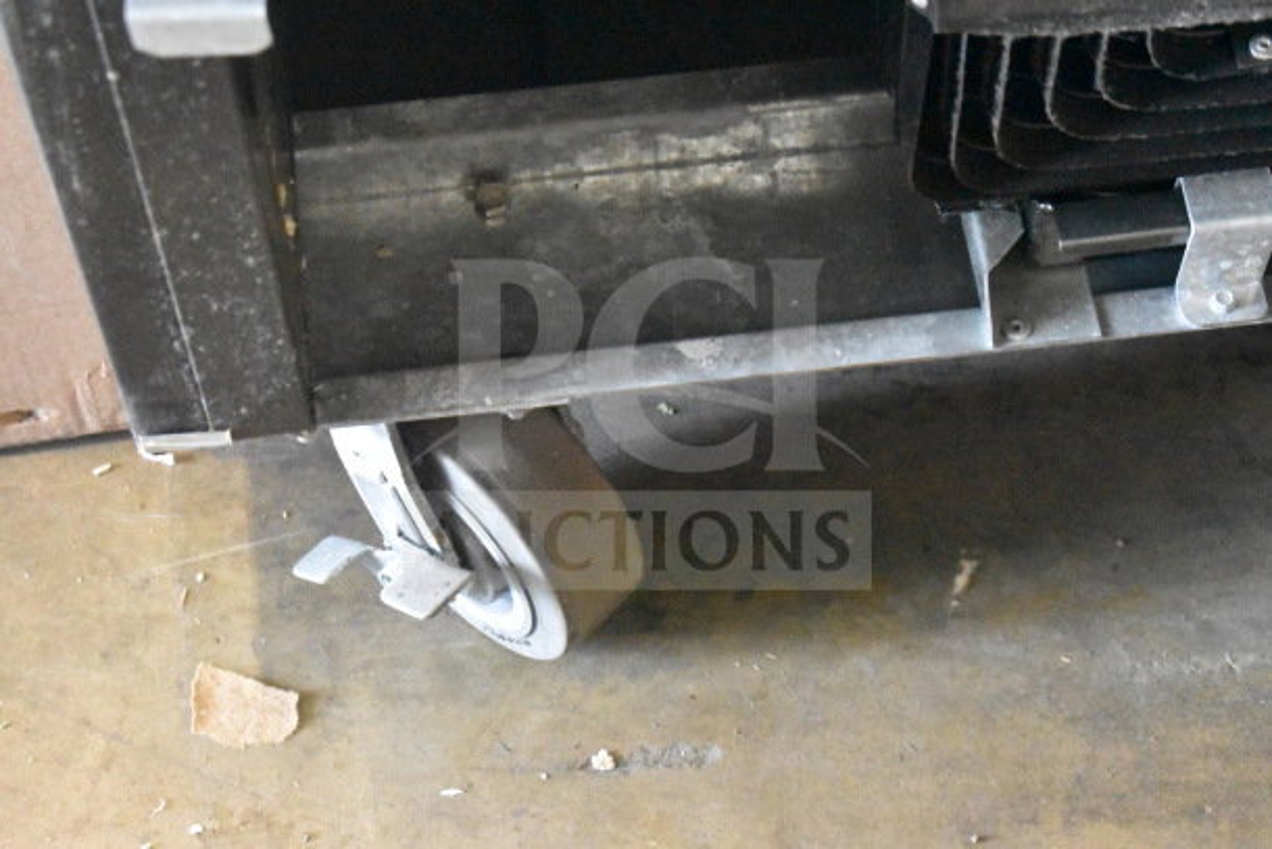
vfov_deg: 16.6
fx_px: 2916
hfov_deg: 24.6
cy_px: 424
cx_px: 636
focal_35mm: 82
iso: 20000
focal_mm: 55
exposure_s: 1/100
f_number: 5.6
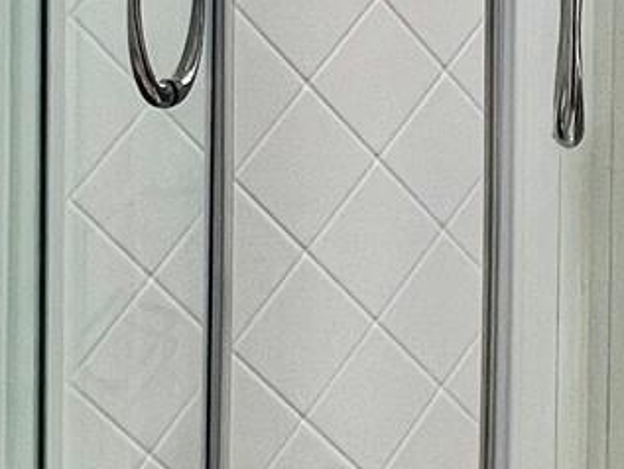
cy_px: -130
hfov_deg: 23.2
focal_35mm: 84
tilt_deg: -1.8
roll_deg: -0.4
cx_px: 411
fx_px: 1515
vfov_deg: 16.7
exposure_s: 1/120
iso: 200
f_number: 1.8
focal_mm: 1.57
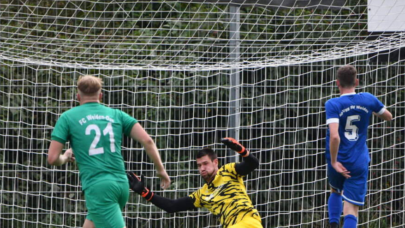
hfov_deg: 2.5
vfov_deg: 1.4
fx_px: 9225
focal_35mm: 859
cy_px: 166
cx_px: 204
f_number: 5.6
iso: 900
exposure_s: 1/1000
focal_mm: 400
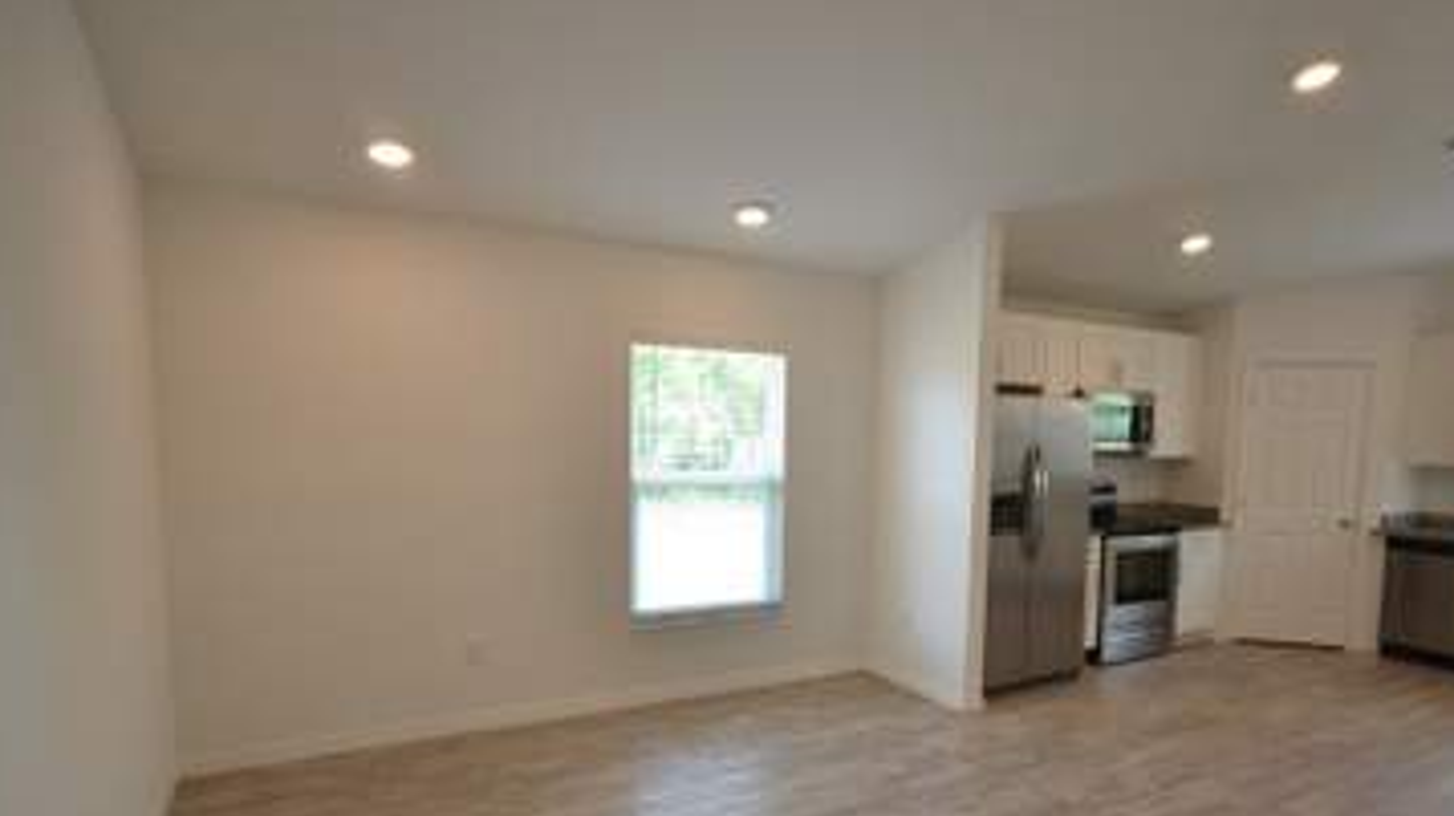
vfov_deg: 53.1
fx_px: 809
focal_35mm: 21
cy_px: 497
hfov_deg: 83.1
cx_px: 857
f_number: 4.5
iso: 400
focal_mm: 10
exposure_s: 1/80
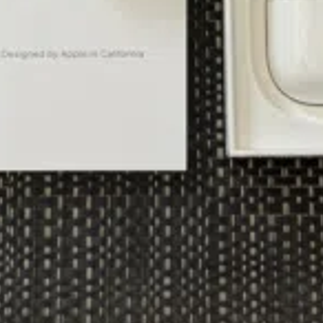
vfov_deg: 14.6
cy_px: -42
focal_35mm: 116
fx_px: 1225
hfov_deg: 15.0
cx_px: 170
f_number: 1.78
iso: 200
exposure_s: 1/60
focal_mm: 6.76
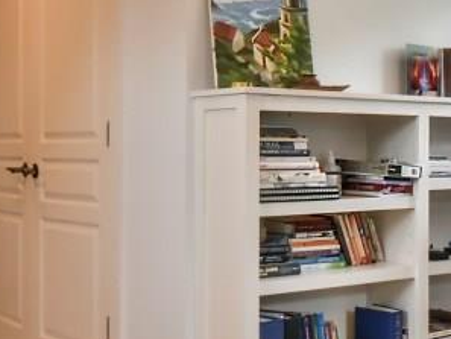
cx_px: 390
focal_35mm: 73
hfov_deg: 26.0
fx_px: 951
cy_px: 126
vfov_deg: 20.1
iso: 4000
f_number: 13
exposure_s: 1/160
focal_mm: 22
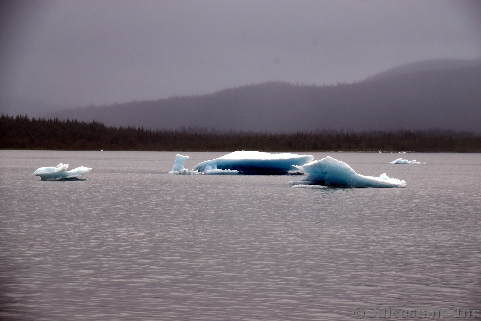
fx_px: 2104
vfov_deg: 8.7
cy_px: 160
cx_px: 240
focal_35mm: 158
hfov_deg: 13.0
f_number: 10
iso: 200
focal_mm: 105
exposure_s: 1/400
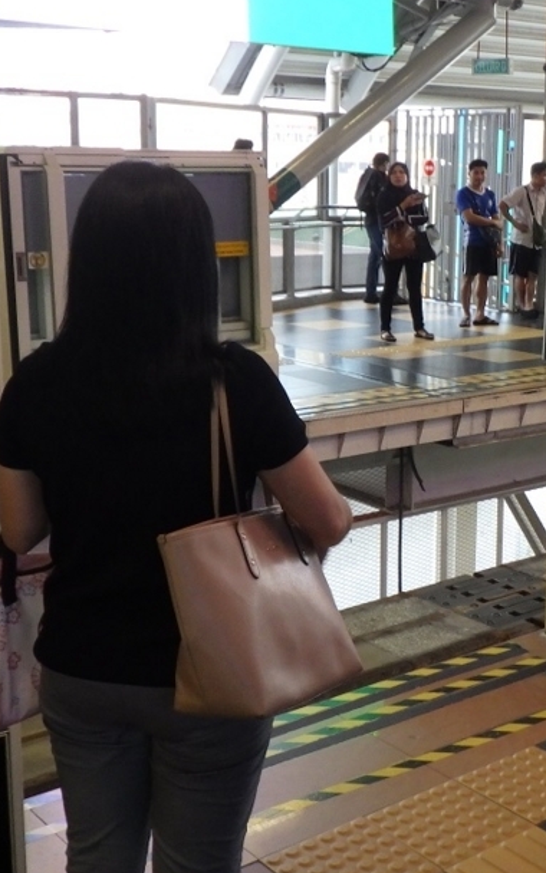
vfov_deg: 40.3
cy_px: 421
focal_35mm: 50
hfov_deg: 25.4
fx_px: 1190
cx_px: 430
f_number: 3.5
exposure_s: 1/45
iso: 320
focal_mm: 5
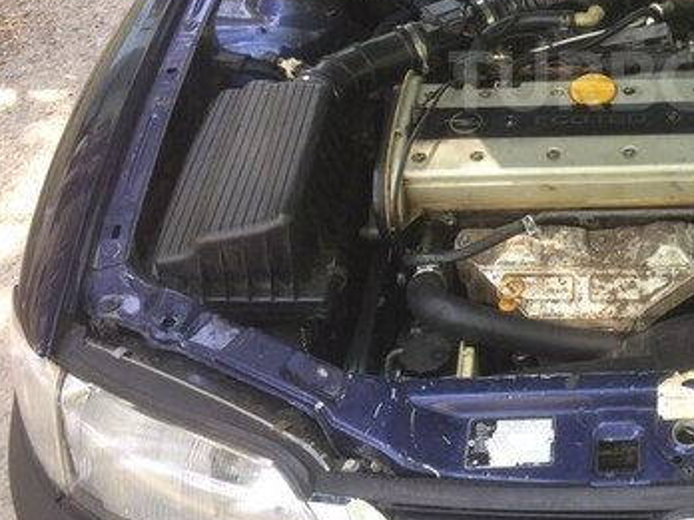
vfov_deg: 25.9
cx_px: 652
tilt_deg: -30.6
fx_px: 1103
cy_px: 81
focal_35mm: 55
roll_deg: +2.5
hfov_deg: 32.8
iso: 40
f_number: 2.2
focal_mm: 4.15
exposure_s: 1/100
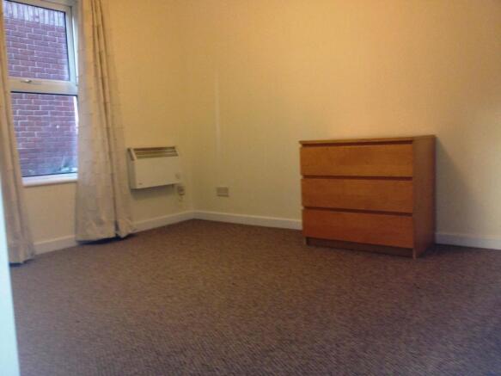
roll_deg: +2.0
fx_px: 506
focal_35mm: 35
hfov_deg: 52.6
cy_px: 188
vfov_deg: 40.7
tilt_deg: -6.9
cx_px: 250
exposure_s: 1/20
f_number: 2.4
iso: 100
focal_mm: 4.28
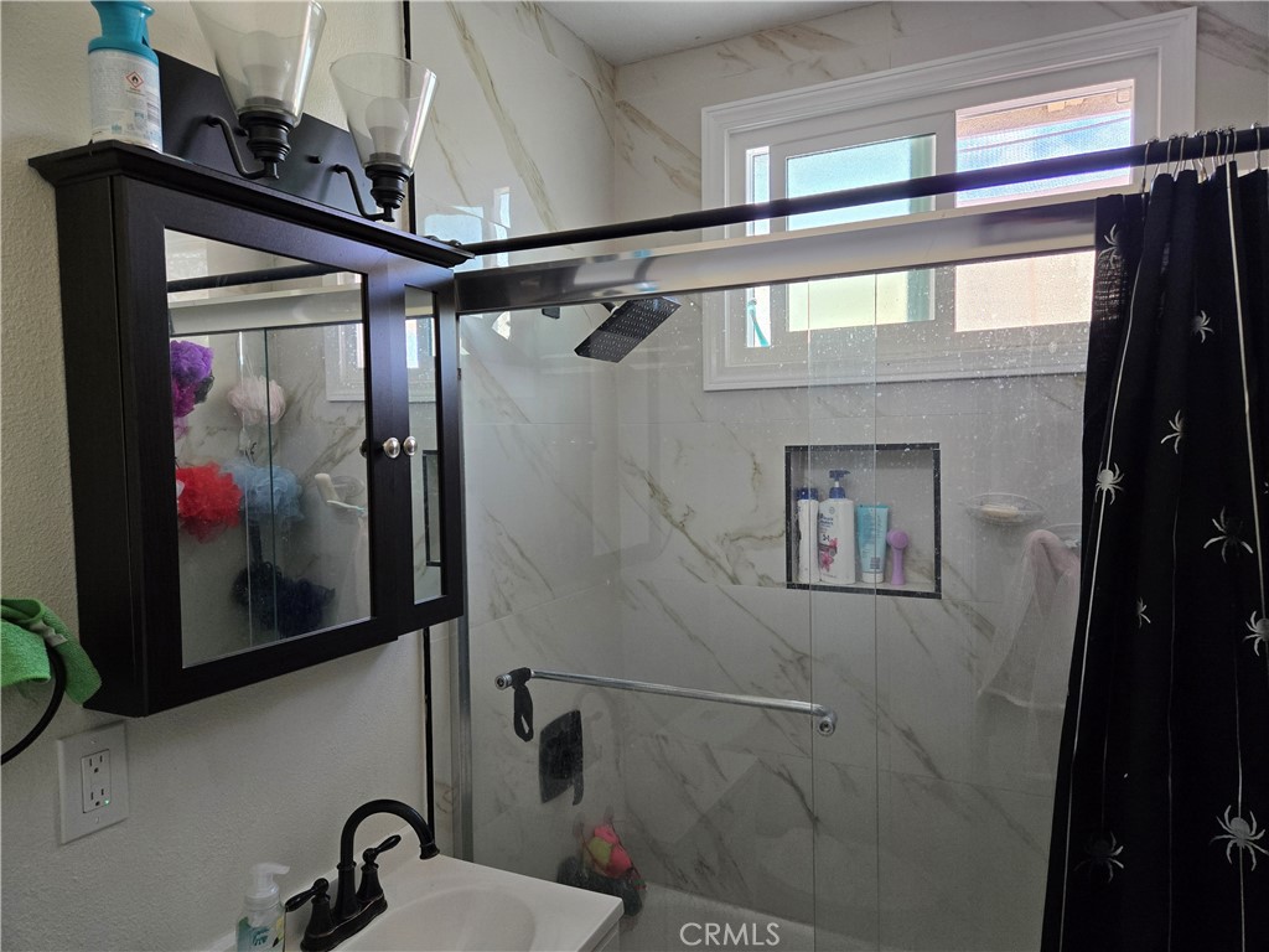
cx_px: 634
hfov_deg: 73.9
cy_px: 476
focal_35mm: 23
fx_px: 843
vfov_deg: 58.9
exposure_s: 1/120
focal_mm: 5.4
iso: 250
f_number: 1.8
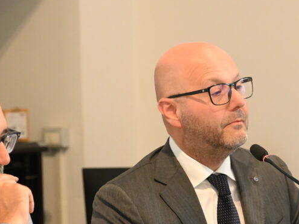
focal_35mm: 219
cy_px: 149
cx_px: 159
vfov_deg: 6.8
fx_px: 1891
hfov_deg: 9.0
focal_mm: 110
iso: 6400
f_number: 6.3
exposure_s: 1/100
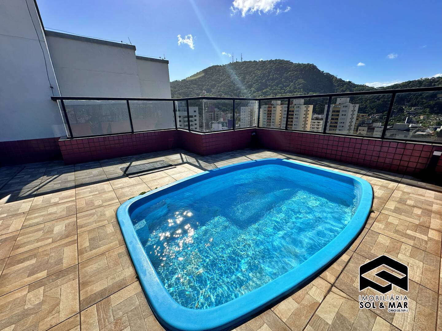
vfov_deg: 85.7
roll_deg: +0.8
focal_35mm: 14
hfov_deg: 102.1
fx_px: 179
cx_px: 221
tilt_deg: -17.0
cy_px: 166
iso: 50
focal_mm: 2.22
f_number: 2.2
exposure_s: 1/2257
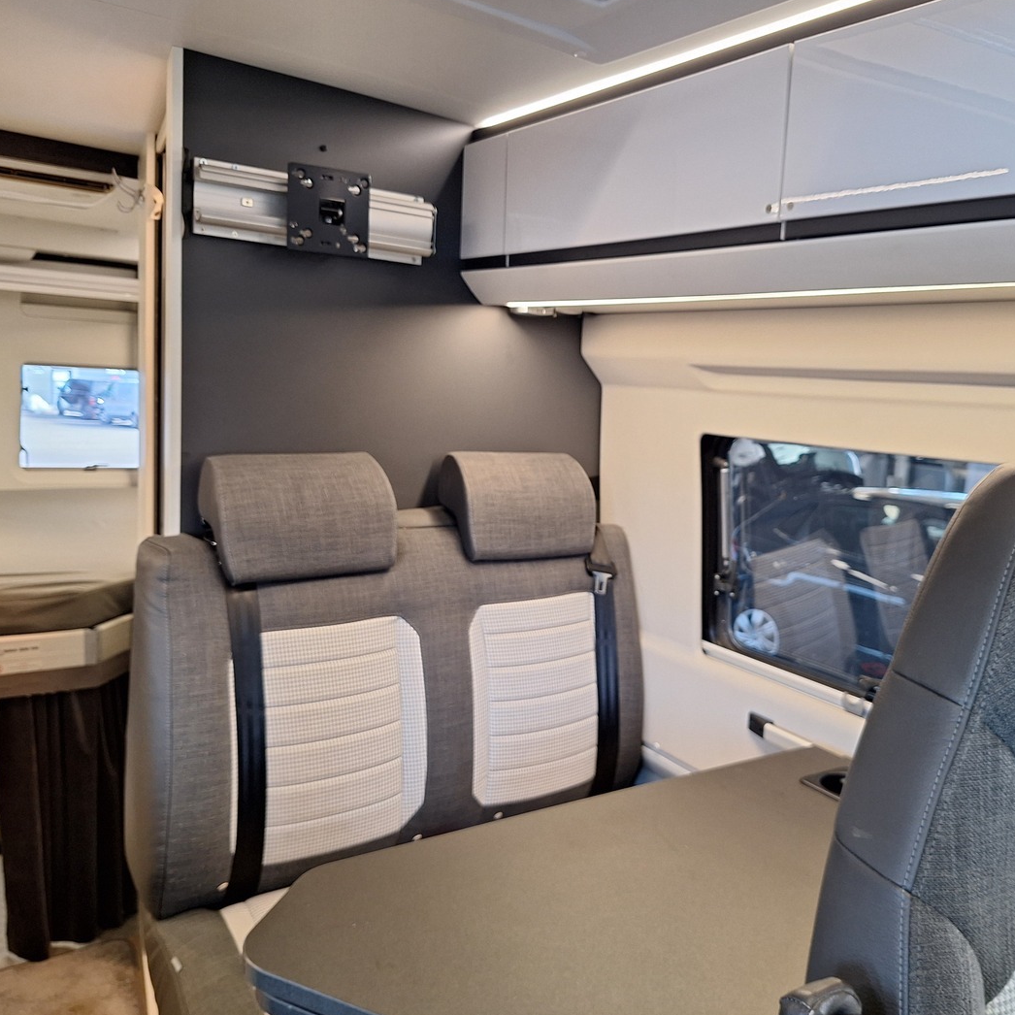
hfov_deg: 57.0
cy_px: 498
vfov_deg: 57.3
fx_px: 929
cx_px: 585
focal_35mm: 28
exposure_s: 1/50
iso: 125
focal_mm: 5.54
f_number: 1.8
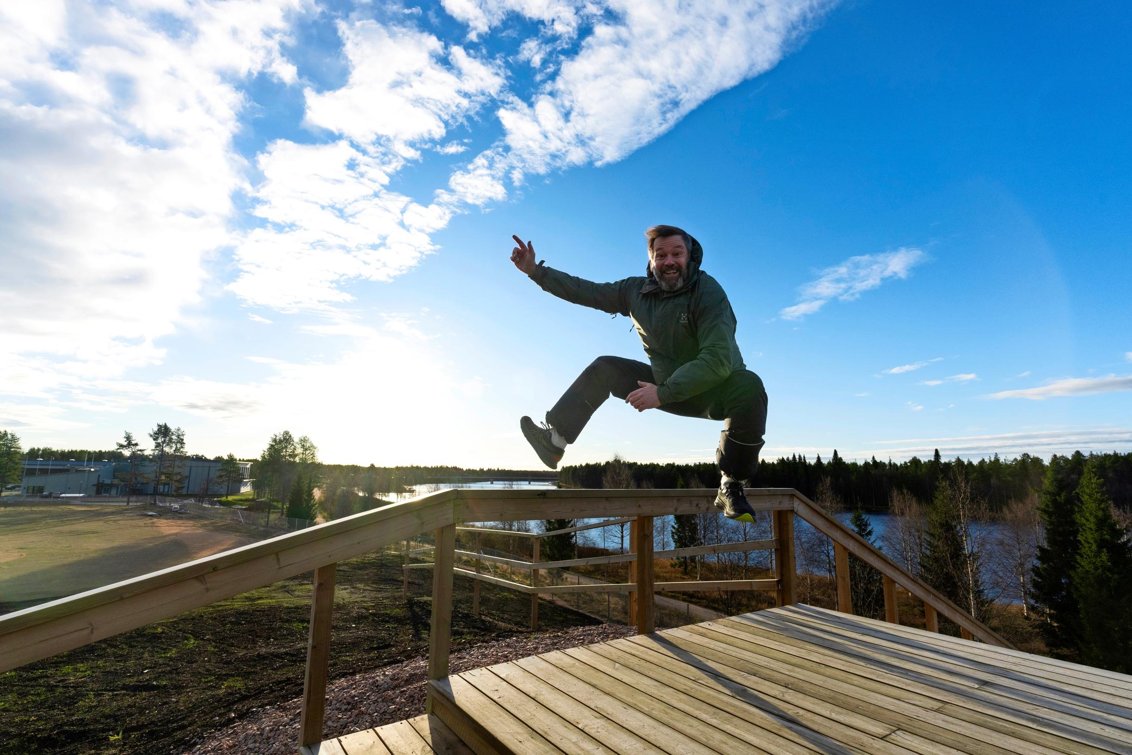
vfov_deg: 70.4
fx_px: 535
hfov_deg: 93.3
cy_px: 378
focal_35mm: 17
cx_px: 566
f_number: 9
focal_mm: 17
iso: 800
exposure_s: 1/1000
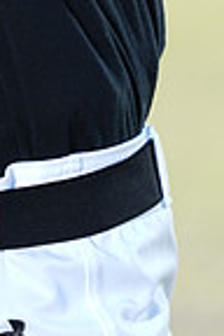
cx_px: -48
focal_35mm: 806
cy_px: -182
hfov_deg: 1.7
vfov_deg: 2.6
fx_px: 7522
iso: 64
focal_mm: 200
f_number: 4.5
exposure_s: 1/250
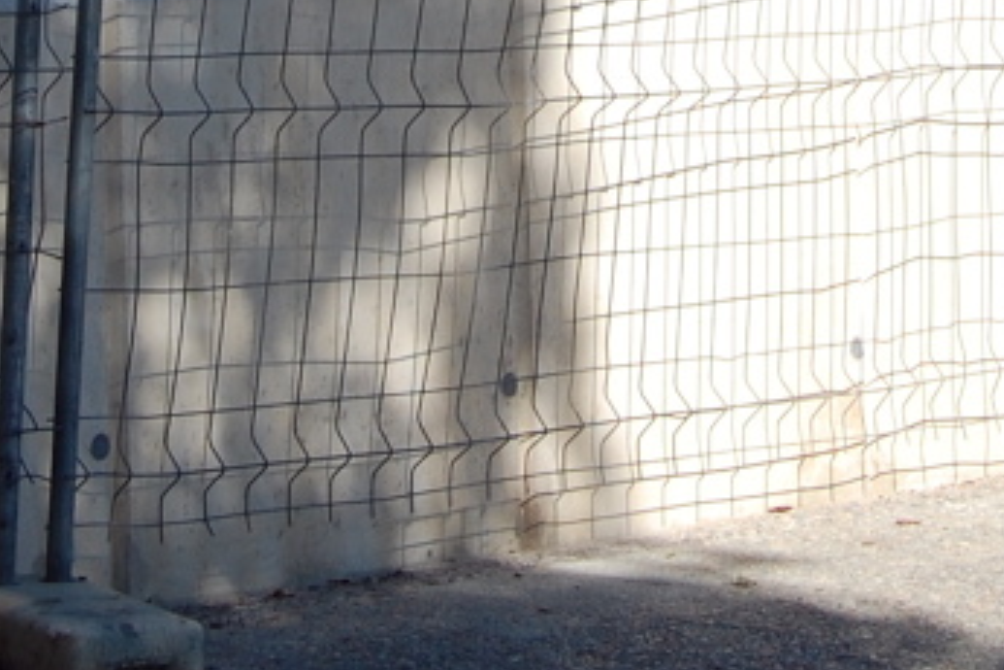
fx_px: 5243
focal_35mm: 188
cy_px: -623
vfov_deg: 7.1
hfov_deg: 10.9
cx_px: 688
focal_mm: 32
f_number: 10
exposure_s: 1/400
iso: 200
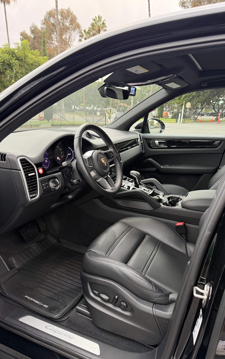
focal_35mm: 26
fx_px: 255
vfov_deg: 70.4
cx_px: 119
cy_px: 179
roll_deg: -1.5
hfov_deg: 47.6
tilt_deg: -16.0
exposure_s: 1/60
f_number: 1.78
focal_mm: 6.76
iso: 250
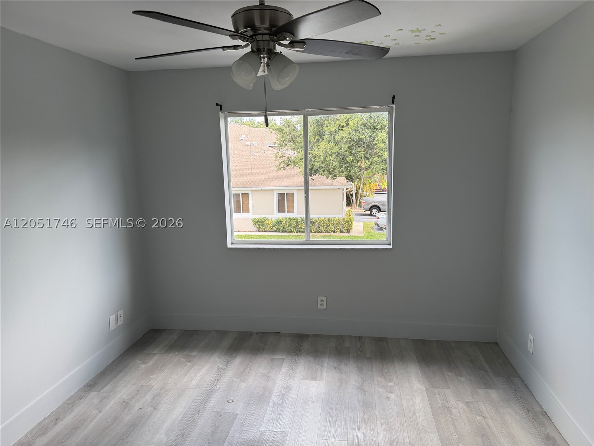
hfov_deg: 71.6
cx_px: 297
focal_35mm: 24
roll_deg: +1.6
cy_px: 223
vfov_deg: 56.8
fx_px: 412
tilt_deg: -9.7
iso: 100
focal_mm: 6.76
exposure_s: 1/419
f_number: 1.78
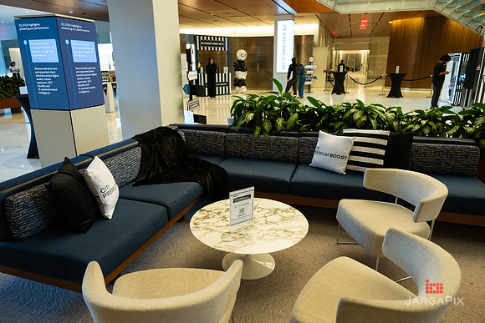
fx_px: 328
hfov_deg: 73.0
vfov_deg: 52.6
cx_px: 242
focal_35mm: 24
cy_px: 162
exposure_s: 1/320
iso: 1600
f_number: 3.2
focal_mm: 24
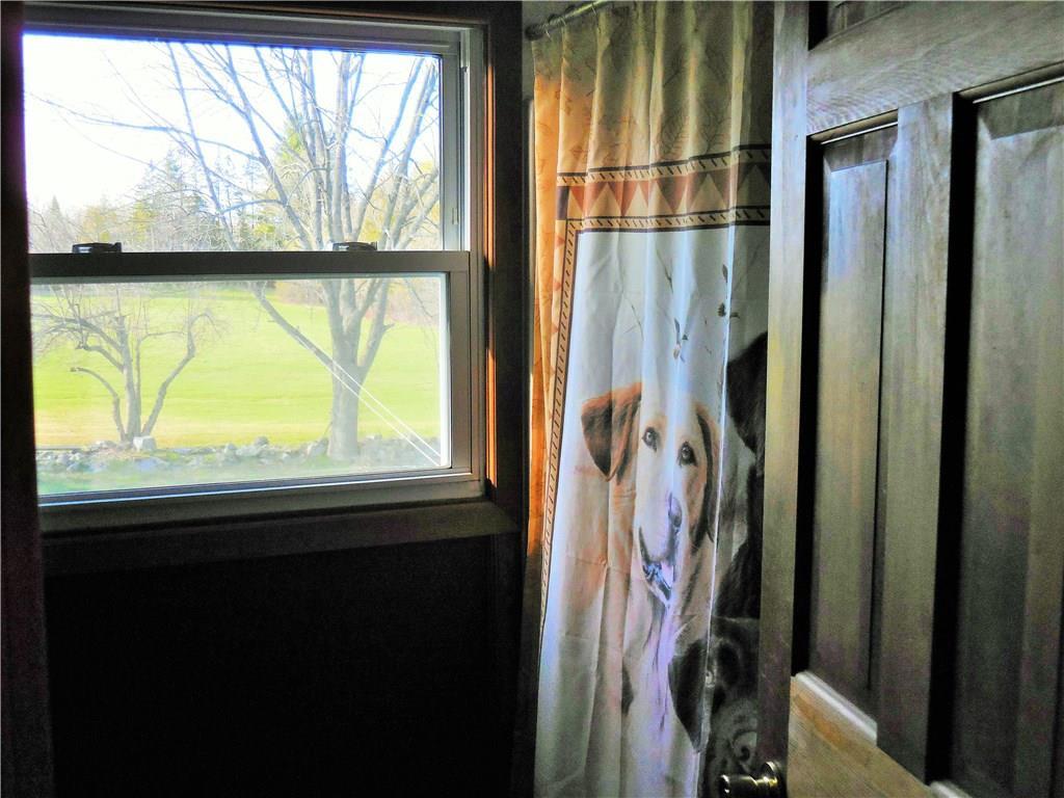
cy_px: 399
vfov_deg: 36.8
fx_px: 1199
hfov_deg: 47.9
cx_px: 532
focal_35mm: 39
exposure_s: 1/250
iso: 360
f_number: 3.9
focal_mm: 7
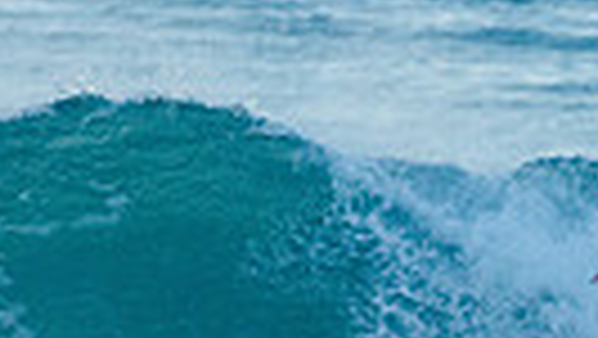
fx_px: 36143
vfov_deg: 0.5
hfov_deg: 0.9
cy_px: 439
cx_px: 706
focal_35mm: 2278
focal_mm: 500
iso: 500
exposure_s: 1/1600
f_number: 5.6
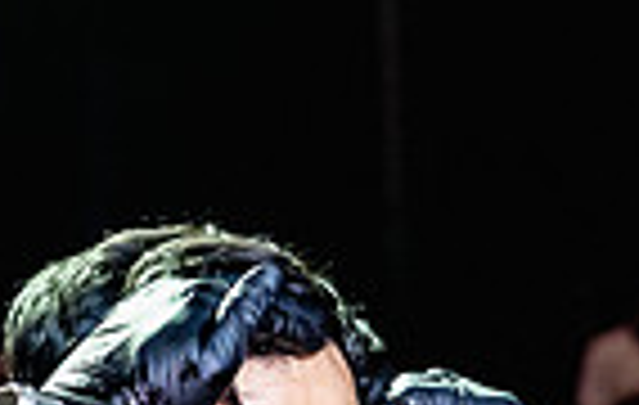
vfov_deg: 6.7
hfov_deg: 10.7
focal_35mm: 196
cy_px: 547
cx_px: 306
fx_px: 3427
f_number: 2.8
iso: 5000
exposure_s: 1/320
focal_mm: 43
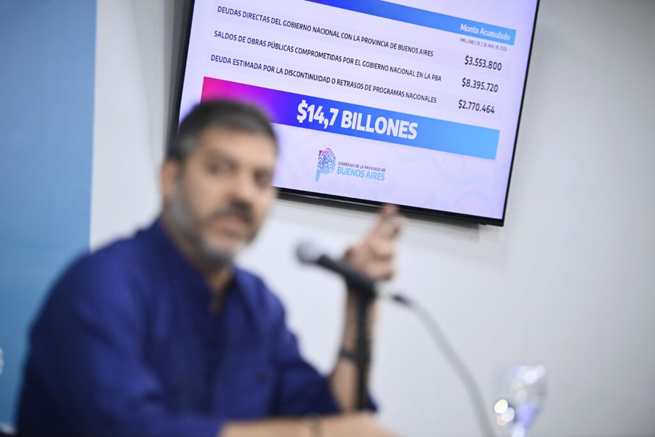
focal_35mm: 135
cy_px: 218
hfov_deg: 15.2
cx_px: 328
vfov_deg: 10.2
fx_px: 2456
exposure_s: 1/250
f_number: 2.8
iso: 800
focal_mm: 135
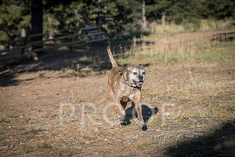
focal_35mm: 113
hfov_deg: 18.0
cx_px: 137
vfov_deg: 12.1
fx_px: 740
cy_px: 68
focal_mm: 80
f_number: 4
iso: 200
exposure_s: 1/1250
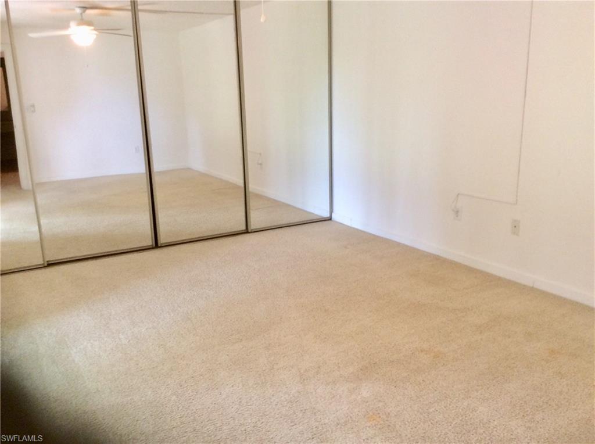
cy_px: 222
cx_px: 298
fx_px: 549
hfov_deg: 56.9
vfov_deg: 44.0
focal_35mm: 32
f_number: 2.4
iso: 80
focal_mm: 3.3
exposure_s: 1/24
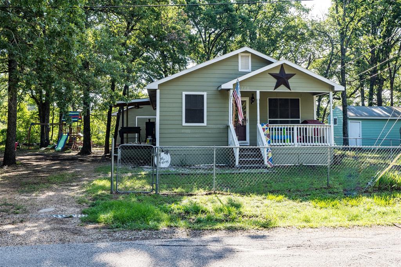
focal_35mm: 26
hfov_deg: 68.4
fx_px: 295
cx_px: 200
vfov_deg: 48.7
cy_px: 134
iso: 320
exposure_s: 1/100
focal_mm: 26.5
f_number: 11
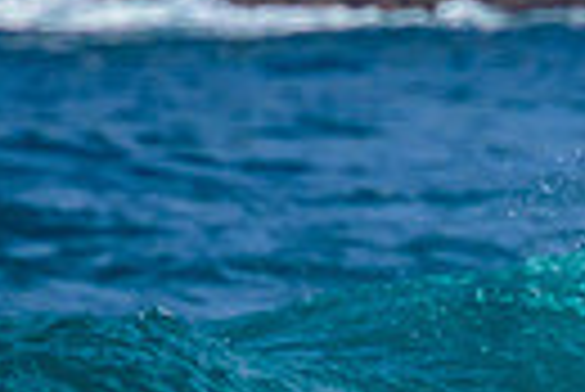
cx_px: 1066
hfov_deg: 0.6
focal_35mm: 3664
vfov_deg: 0.4
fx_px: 59606
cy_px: 547
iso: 1100
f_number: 11
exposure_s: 1/2000
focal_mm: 800
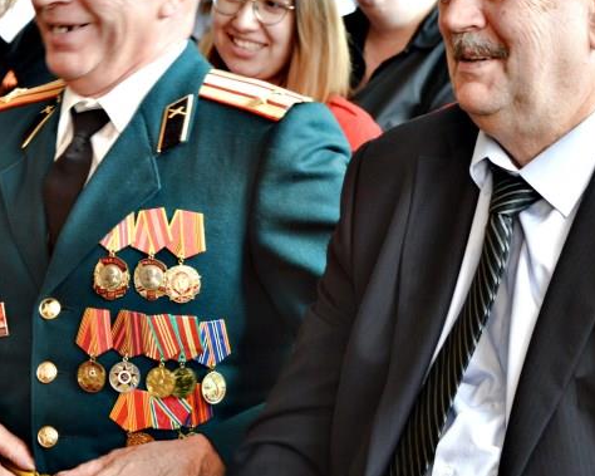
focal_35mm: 167
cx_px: 158
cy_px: 149
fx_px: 2940
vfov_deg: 9.2
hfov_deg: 11.5
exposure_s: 1/25
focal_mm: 55
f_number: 5.6
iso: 400
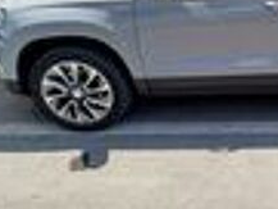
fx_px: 426
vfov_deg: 27.3
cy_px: 60
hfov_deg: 32.7
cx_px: 290
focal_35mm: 53
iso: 50
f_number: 1.7
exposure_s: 1/572
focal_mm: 5.31
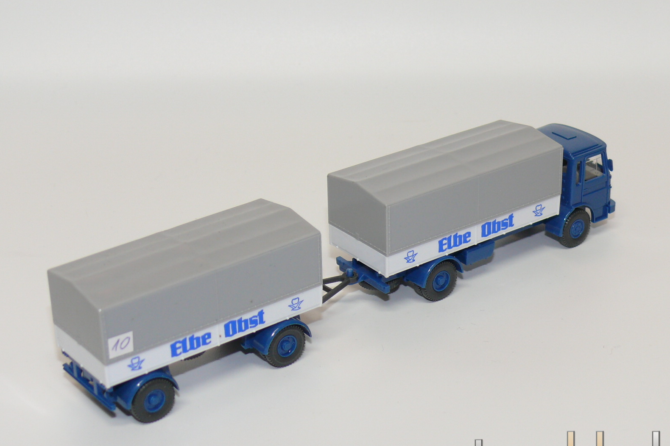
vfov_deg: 17.3
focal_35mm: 79
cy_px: 241
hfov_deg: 25.7
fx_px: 1470
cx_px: 337
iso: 100
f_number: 3.2
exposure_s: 1/30
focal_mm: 11.5
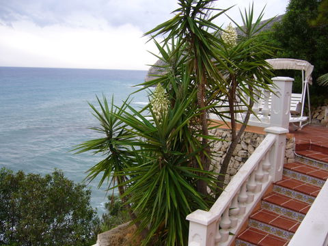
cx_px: 164
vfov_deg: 40.7
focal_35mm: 35
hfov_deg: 52.6
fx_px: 332
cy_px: 123
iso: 80
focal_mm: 5.8
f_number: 2.8
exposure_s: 1/80
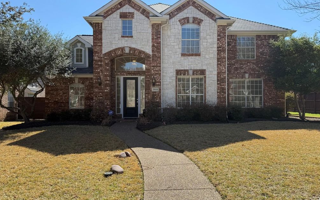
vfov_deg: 47.6
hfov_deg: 70.4
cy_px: 97
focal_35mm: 26
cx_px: 163
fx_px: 227
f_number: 1.78
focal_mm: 6.76
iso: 80
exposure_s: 1/3021
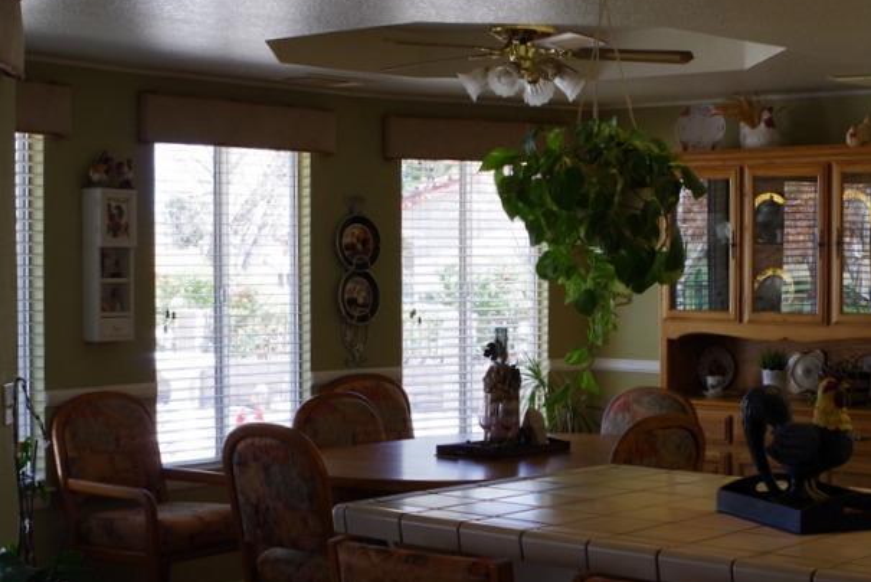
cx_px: 587
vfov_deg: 20.6
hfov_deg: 30.3
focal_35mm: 66
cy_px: 333
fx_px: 1598
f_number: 8
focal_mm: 26.25
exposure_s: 1/50
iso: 400
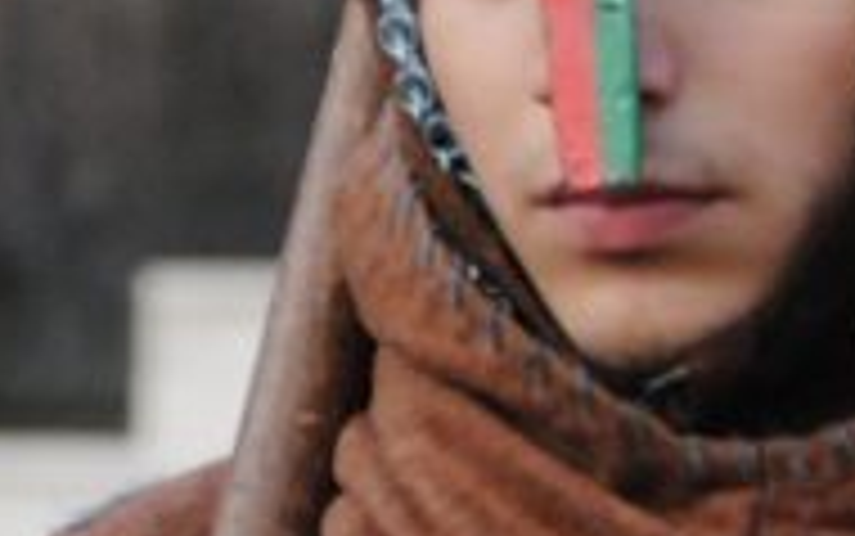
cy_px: 149
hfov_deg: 3.3
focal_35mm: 645
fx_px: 15032
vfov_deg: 2.0
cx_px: 522
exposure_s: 1/125
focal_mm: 125
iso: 1250
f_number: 6
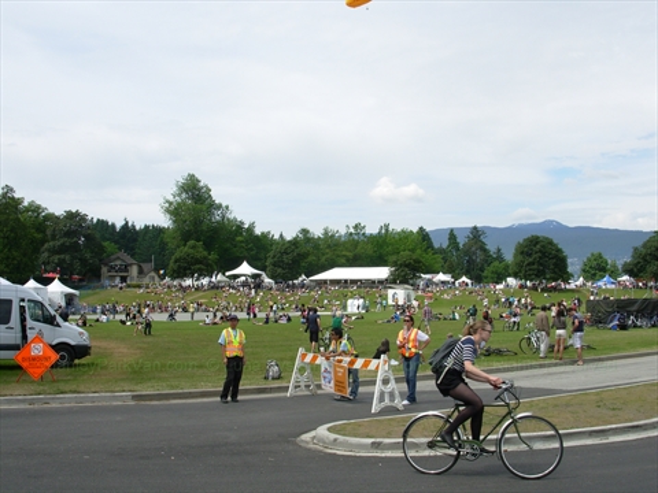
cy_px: 246
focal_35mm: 38
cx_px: 329
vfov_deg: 37.7
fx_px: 722
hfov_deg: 49.0
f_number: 4.9
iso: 50
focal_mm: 6.3
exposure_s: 1/456
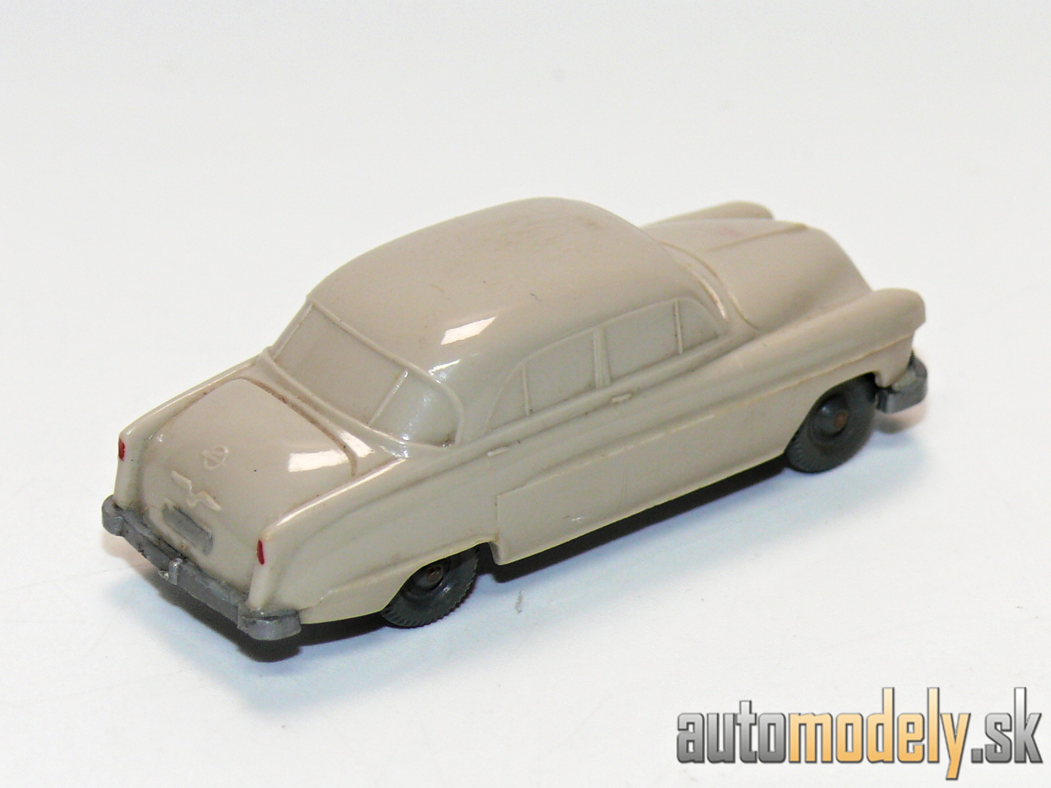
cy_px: 394
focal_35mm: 157
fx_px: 4767
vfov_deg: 9.5
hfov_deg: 12.6
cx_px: 526
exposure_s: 1/30
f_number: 4
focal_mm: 18.6
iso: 100
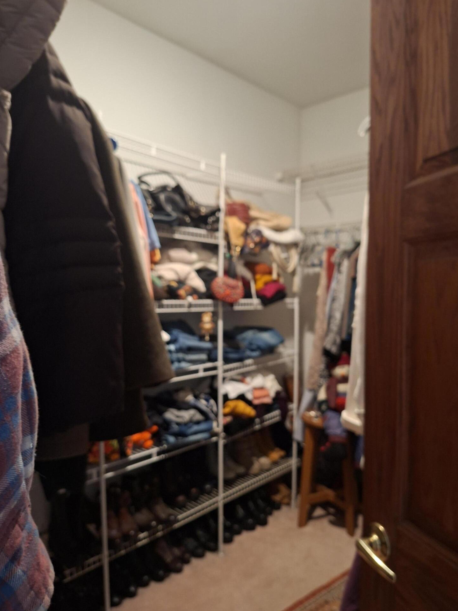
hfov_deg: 56.8
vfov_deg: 71.6
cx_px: 222
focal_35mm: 24
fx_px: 423
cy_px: 316
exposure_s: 1/24
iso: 400
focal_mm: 5.54
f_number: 1.8
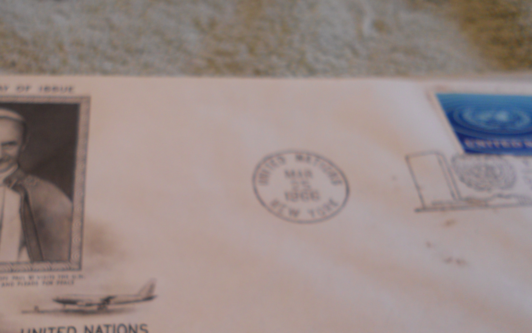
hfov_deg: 43.2
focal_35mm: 46
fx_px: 667
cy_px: 231
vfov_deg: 27.8
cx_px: 204
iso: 125
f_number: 3.5
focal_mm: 5.8
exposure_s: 1/30
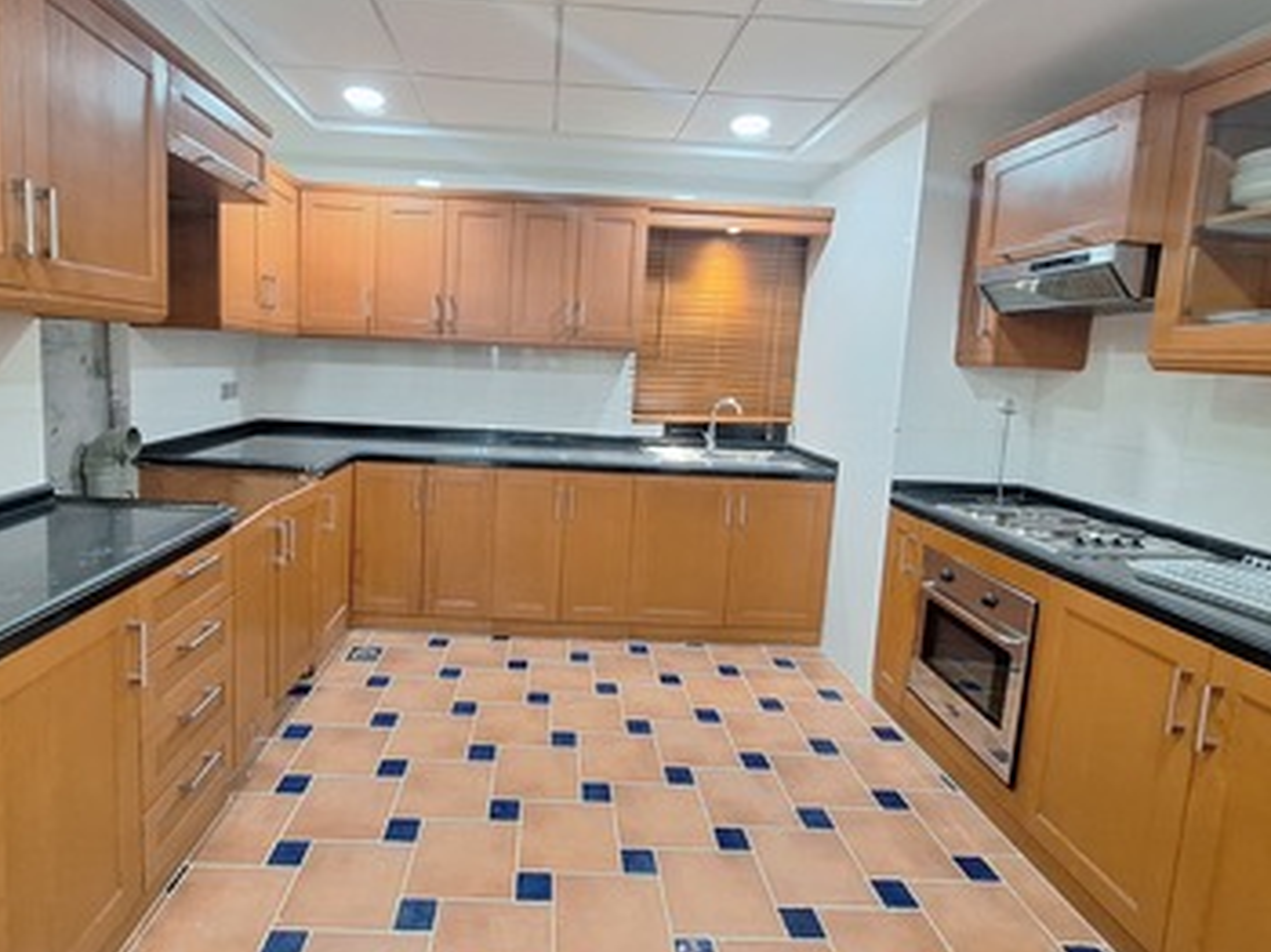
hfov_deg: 90.7
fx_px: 624
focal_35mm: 17
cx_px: 561
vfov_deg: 74.3
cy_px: 416
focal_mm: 1.74
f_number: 2.2
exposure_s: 1/24
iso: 320
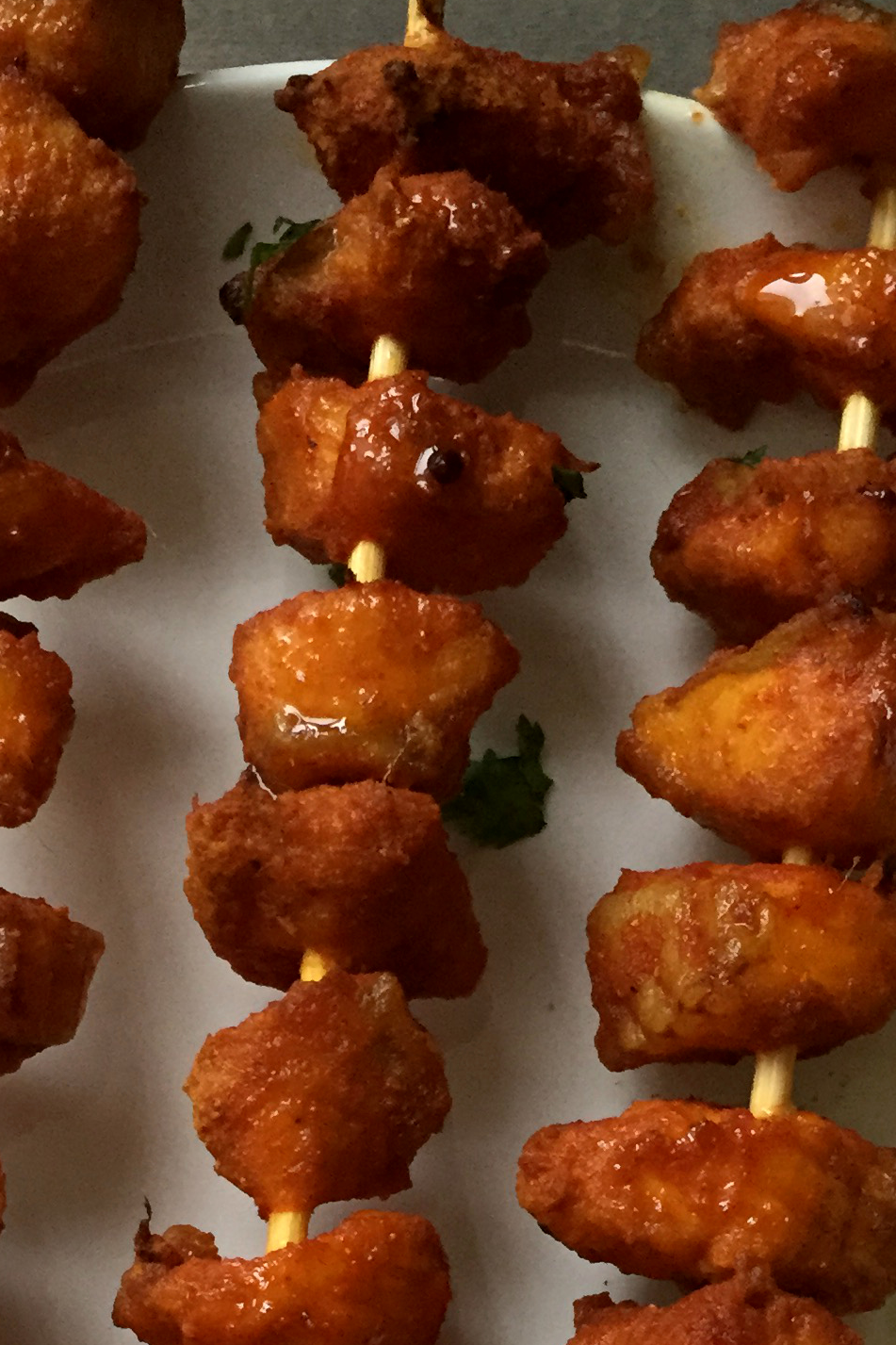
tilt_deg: -81.3
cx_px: 346
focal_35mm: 69
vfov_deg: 28.2
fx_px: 2576
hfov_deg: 19.7
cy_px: 1207
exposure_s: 1/20
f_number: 2.2
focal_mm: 4.15
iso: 250
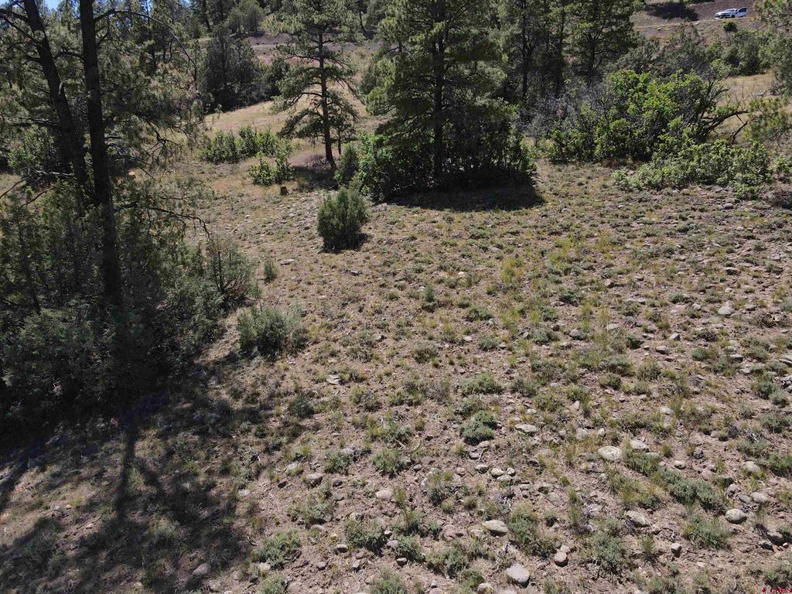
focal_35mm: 24
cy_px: 297
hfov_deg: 71.6
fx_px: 549
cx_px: 396
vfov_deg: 56.8
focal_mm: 4.5
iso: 110
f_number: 2.8
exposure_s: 1/500
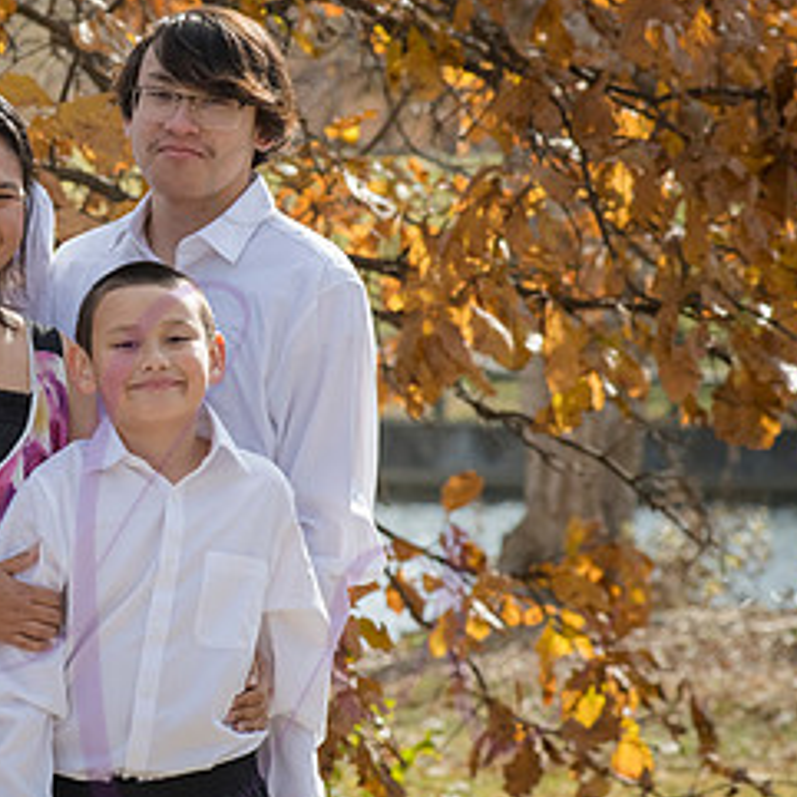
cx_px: -20
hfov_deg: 6.3
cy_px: 349
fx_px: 7189
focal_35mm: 276
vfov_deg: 6.3
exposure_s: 1/640
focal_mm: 135
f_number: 7.1
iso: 400
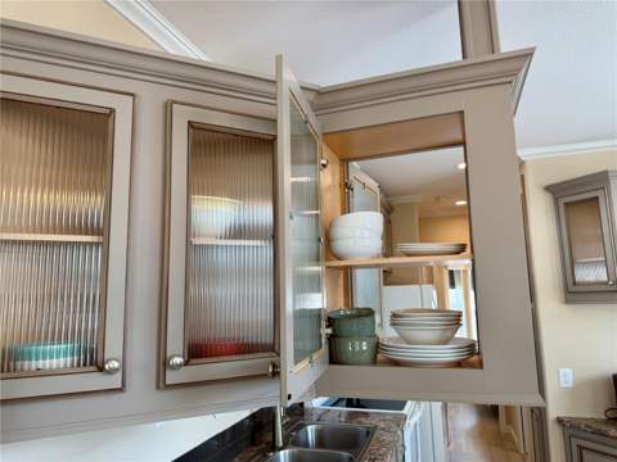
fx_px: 428
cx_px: 308
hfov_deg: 71.6
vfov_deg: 56.8
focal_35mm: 24
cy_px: 231
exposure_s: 1/159
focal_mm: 6.76
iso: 125
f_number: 1.78
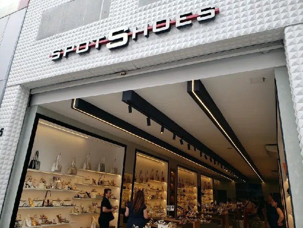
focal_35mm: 26
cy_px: 114
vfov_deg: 53.1
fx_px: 228
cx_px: 152
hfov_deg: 67.3
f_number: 2.4
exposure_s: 1/400
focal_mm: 4.3
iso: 50
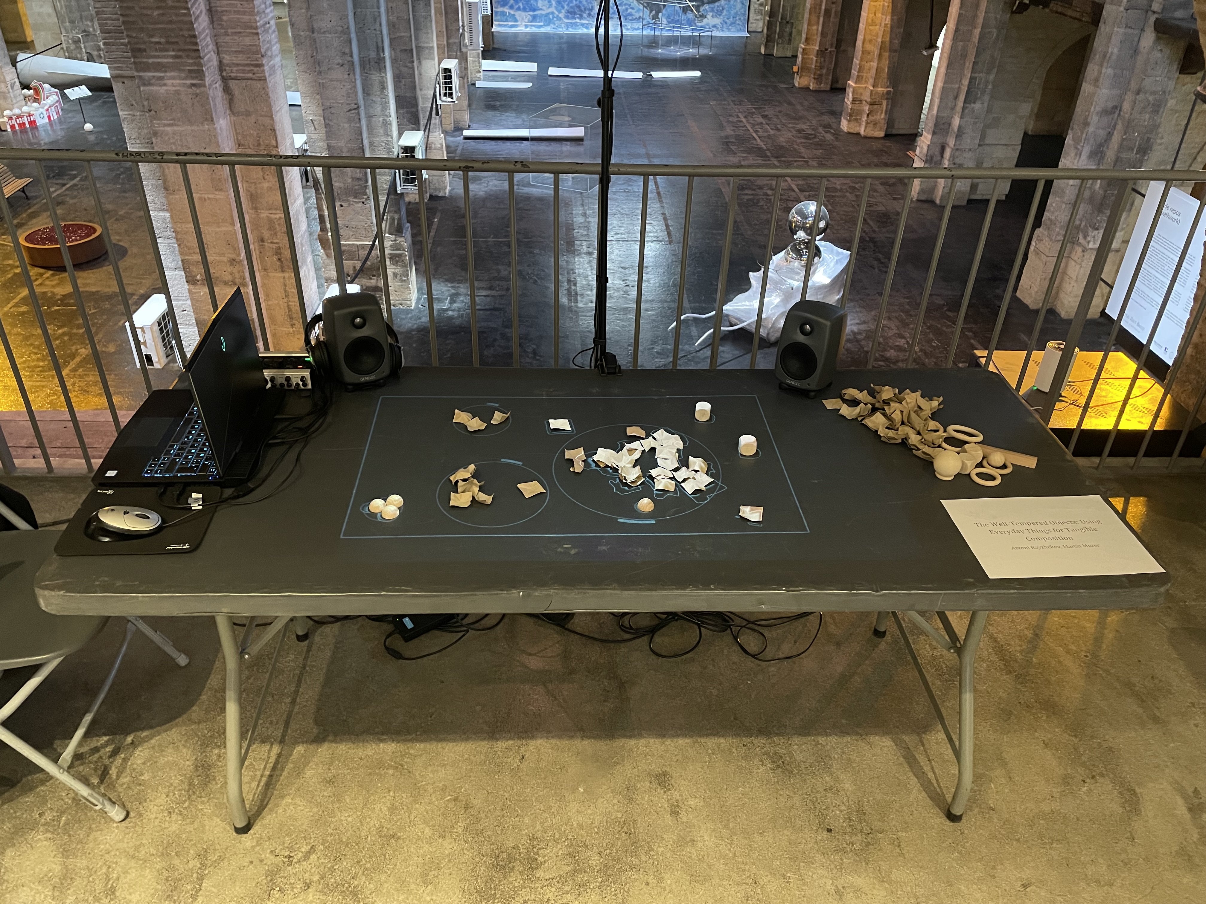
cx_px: 603
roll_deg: -1.1
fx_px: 906
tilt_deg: -33.6
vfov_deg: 53.1
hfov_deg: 67.3
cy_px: 452
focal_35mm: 26
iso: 500
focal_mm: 4.2
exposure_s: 1/25
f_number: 1.6
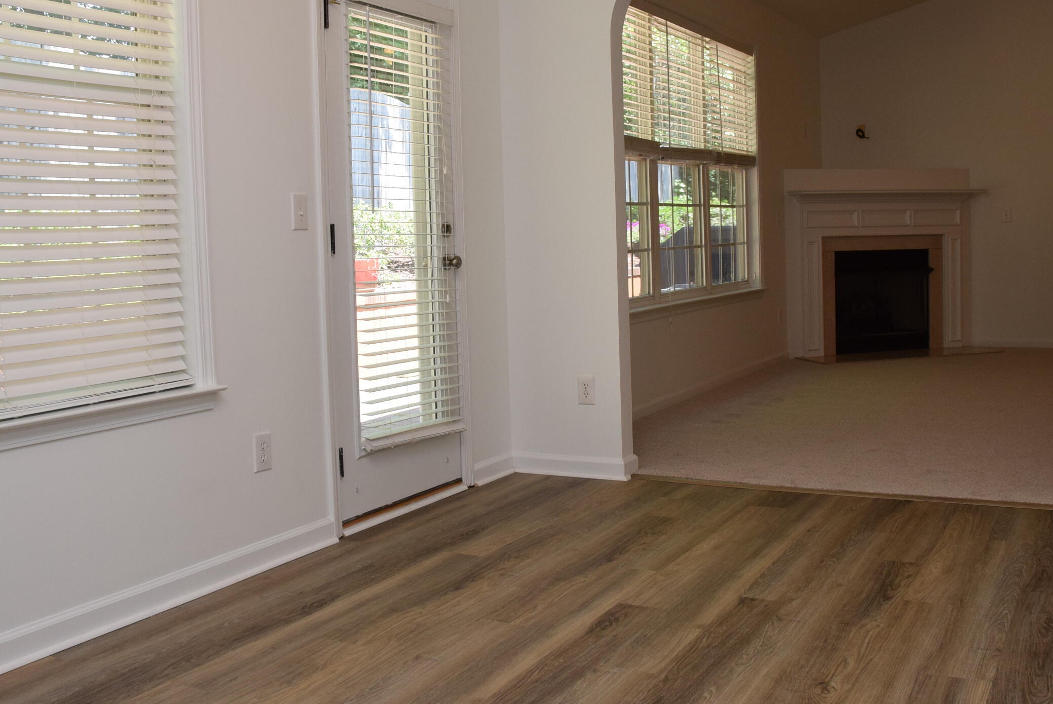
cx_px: 572
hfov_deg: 52.1
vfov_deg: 36.1
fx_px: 1075
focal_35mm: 37
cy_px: 278
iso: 720
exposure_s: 1/125
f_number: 5.6
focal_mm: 17
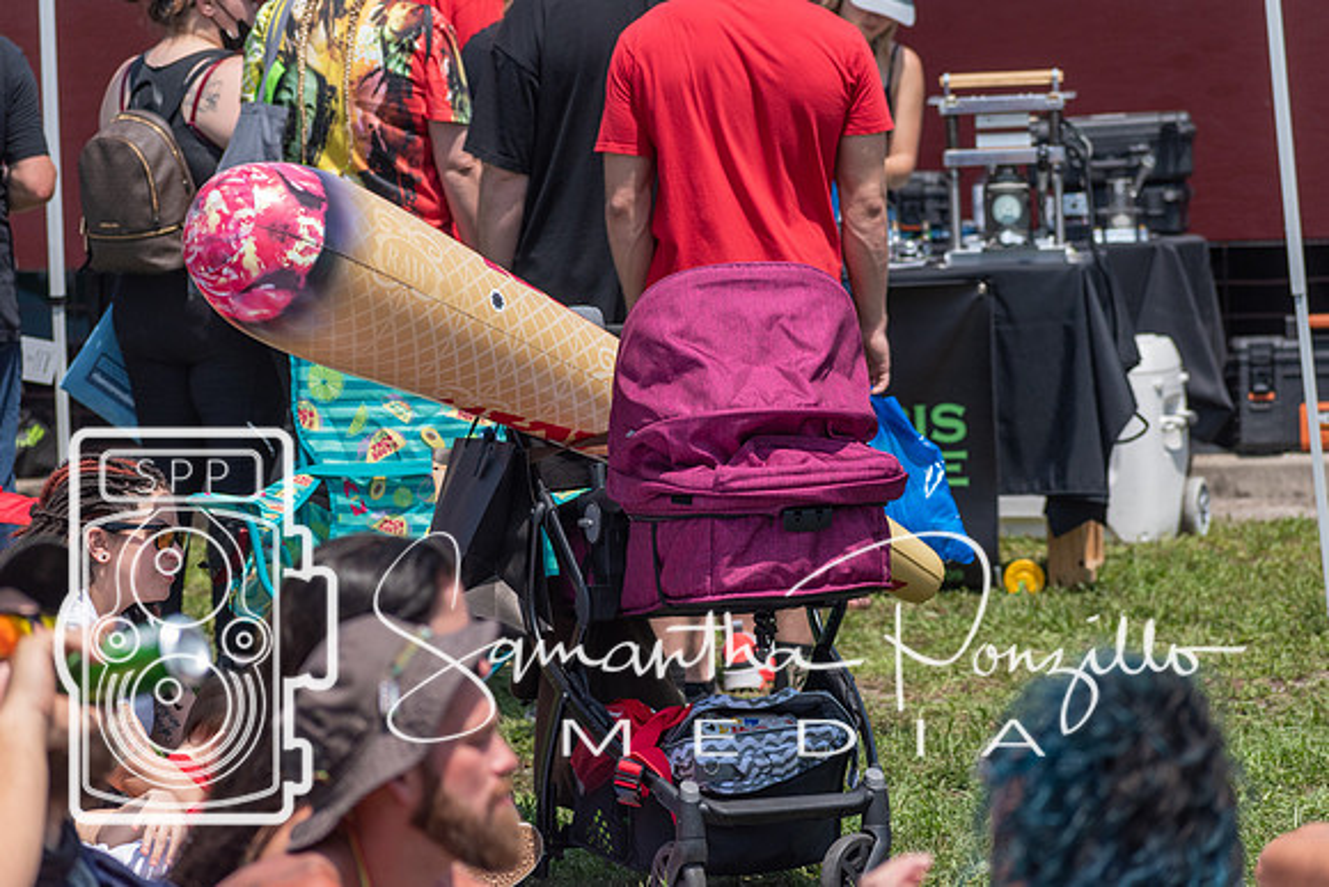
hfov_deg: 9.0
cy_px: 444
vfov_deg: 6.0
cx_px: 671
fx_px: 8446
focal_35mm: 229
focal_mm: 150
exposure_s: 1/2000
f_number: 5.6
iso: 320
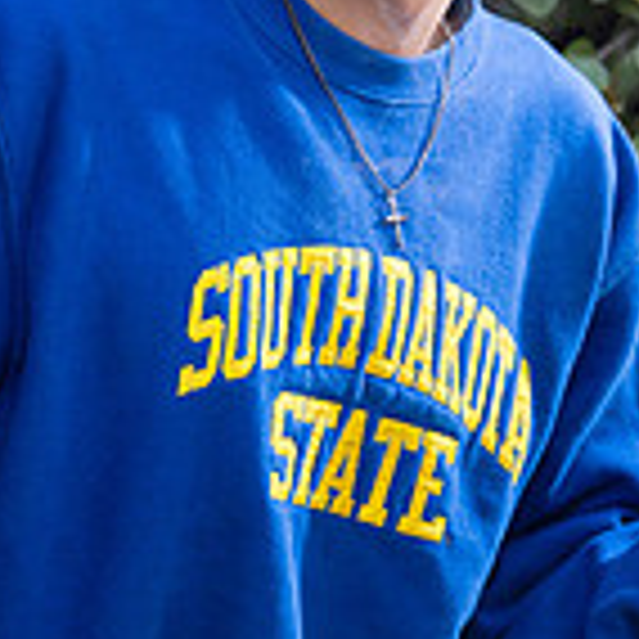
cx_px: 414
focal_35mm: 334
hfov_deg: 5.2
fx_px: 6976
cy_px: 92
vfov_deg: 5.2
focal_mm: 96
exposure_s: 1/200
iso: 100
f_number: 4.5
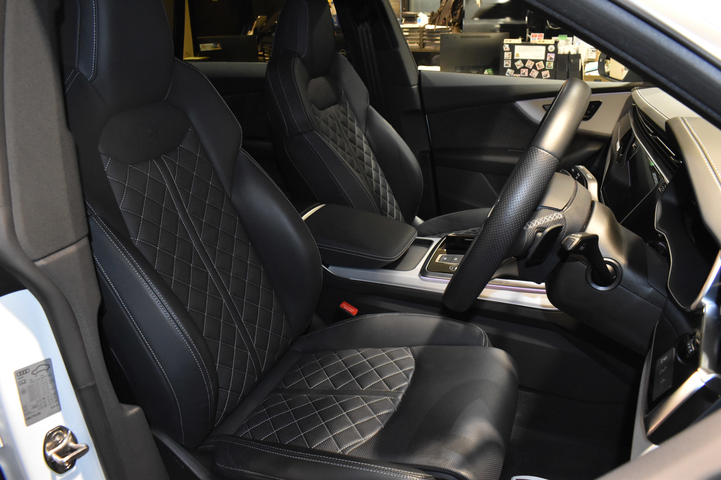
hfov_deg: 67.4
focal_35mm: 27
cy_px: 240
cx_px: 360
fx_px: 541
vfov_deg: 47.9
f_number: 8
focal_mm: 18
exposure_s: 1/60
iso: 3200
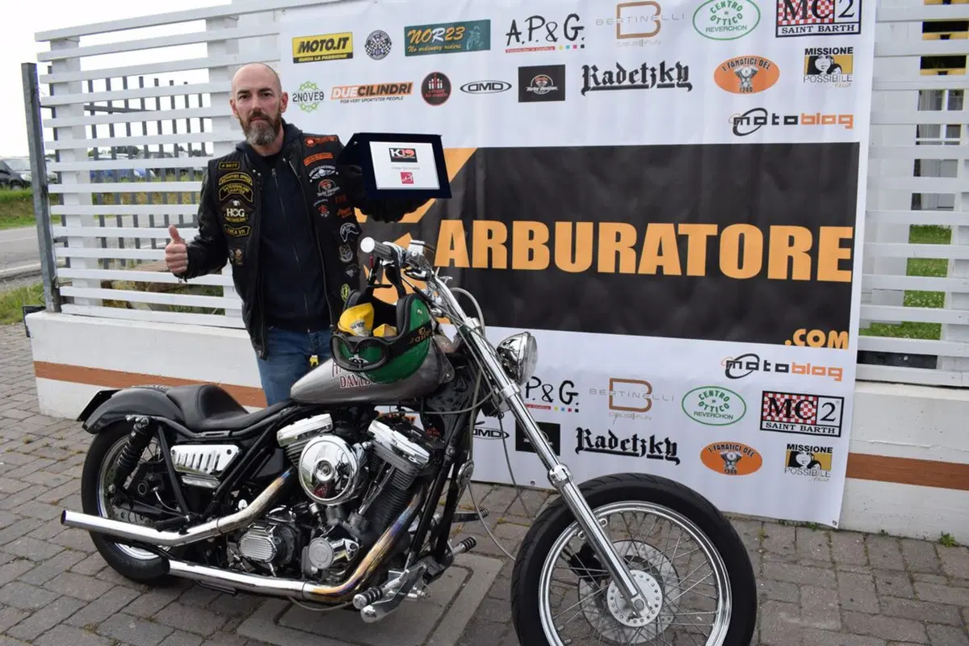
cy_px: 323
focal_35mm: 27
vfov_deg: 47.9
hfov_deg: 67.4
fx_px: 727
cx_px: 484
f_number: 9
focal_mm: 18
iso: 200
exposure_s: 1/320
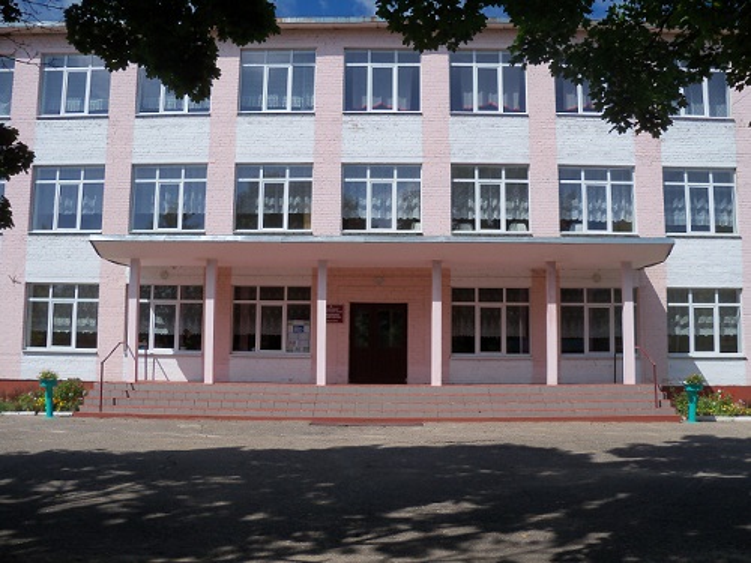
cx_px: 376
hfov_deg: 52.6
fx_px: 759
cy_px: 282
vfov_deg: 40.7
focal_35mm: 35
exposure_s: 1/1250
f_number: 3.5
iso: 80
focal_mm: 6.2
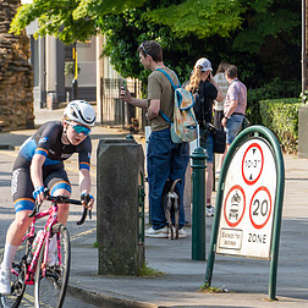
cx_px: -33
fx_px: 2486
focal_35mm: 247
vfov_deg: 7.1
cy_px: 128
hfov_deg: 7.0
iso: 200
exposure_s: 1/640
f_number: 5
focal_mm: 126
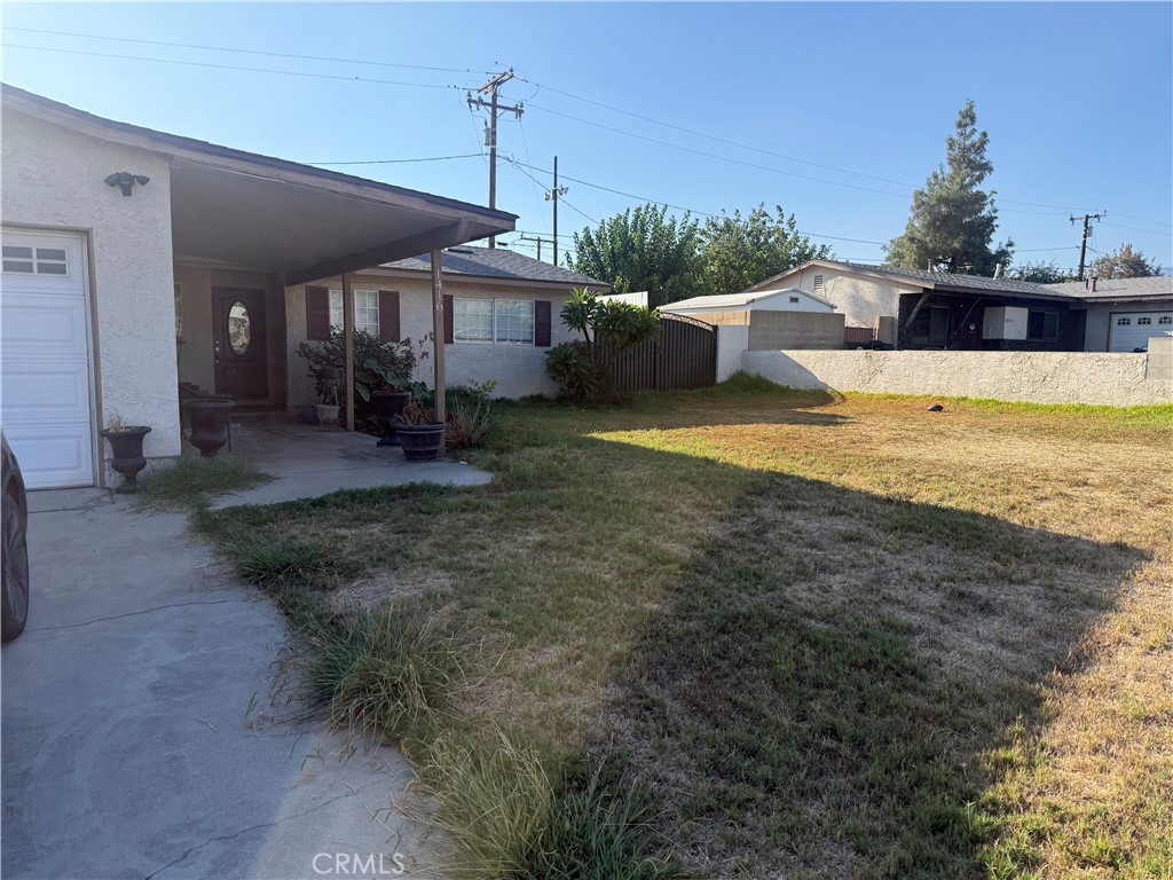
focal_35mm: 24
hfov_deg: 71.6
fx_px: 813
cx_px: 586
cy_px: 440
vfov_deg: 56.8
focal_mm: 6.76
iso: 100
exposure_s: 1/4167
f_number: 1.78
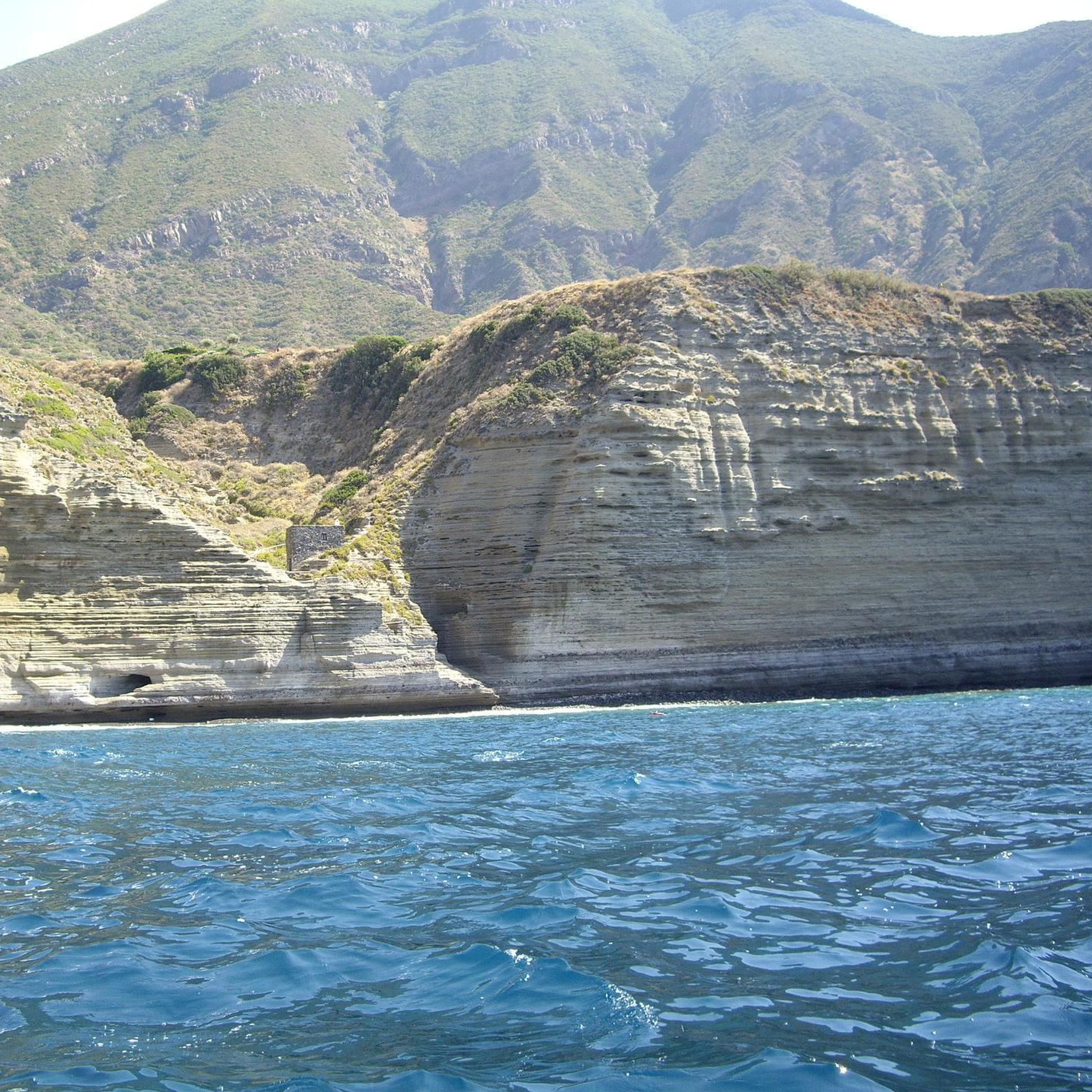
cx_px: 424
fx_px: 1606
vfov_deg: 37.6
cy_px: 544
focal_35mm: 45
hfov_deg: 37.4
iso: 100
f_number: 2.8
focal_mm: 7.9
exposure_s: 1/500
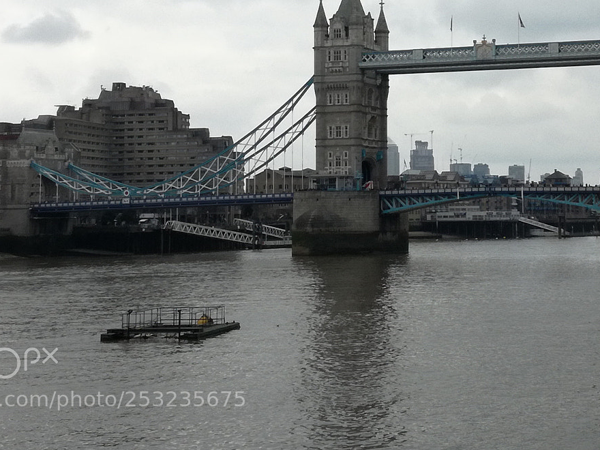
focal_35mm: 80
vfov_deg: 18.1
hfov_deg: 24.2
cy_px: 44
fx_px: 1387
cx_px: 434
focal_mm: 3.79
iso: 50
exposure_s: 1/797
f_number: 2
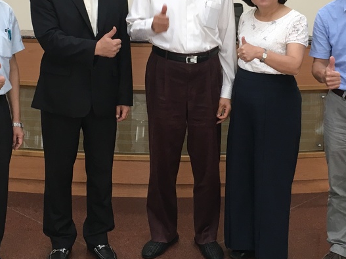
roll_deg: -1.8
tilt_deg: -8.3
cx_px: 192
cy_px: 56
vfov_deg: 22.0
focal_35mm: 66
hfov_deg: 29.4
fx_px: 660
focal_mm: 4.15
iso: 64
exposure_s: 1/30
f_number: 2.2
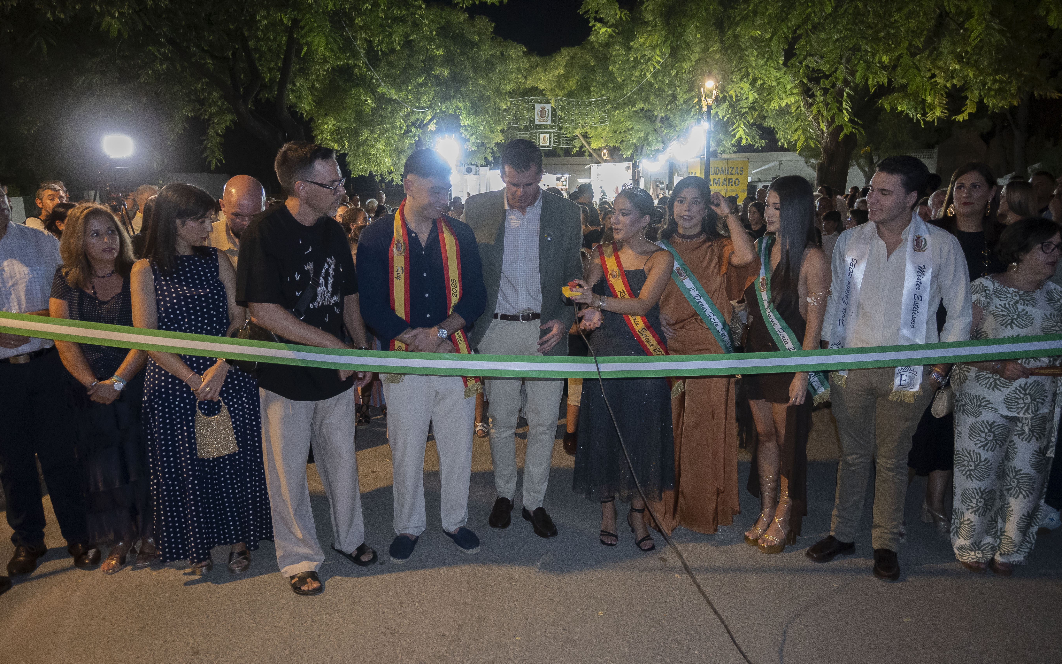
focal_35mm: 25
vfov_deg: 49.3
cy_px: 336
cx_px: 535
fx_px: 724
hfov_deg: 72.5
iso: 2500
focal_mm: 16
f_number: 3.5
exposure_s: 1/30
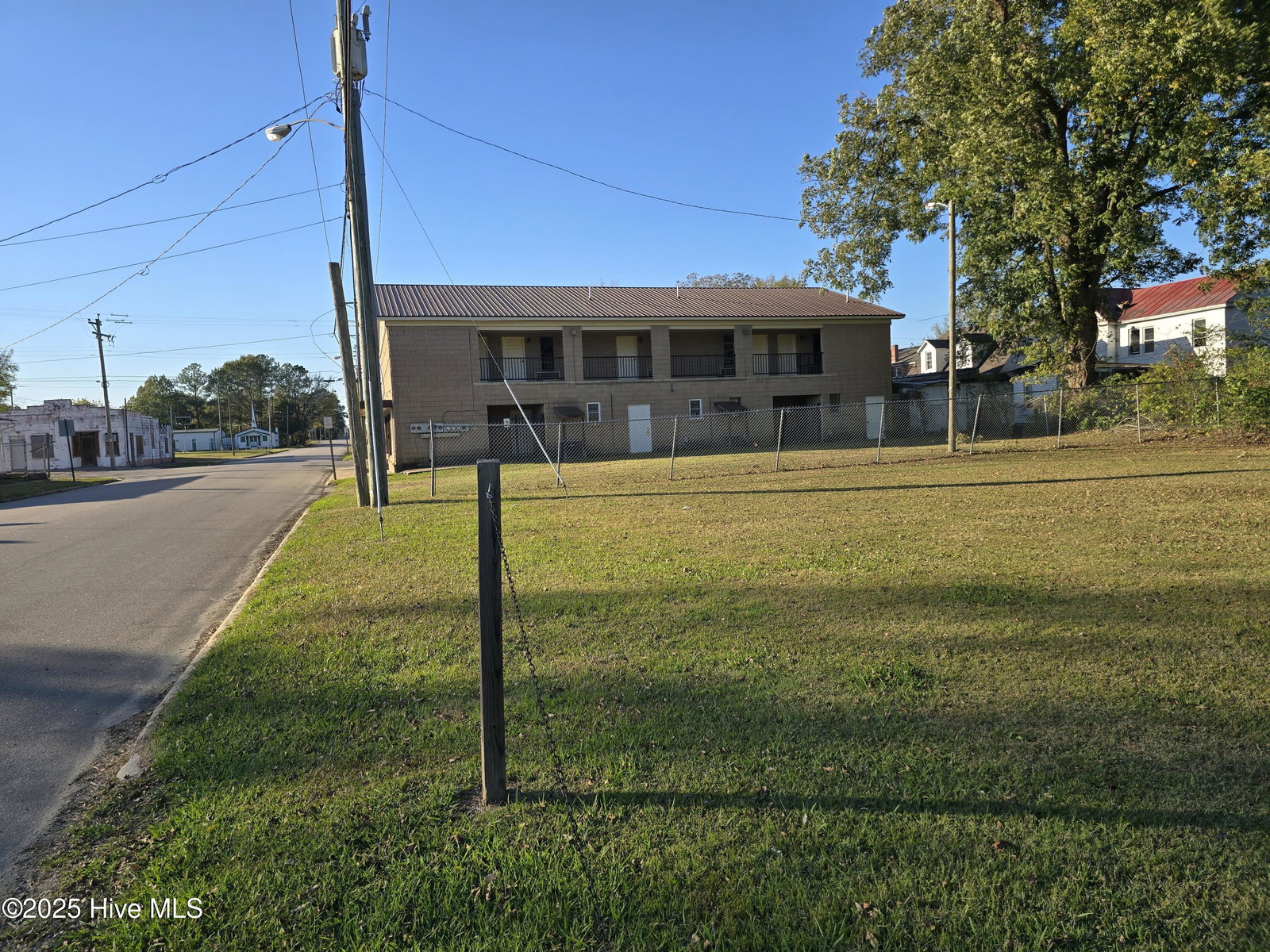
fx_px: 844
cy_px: 476
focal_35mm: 23
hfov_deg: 73.9
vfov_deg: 58.9
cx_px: 635
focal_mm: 6.3
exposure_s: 1/411
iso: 12
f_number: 1.7
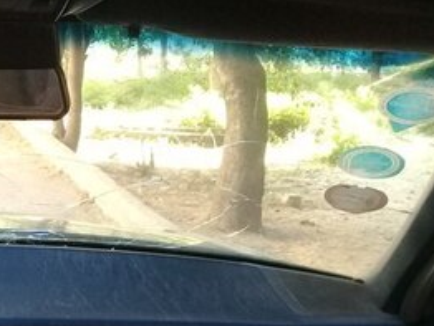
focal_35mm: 78
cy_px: 405
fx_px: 979
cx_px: -68
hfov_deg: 23.2
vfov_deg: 17.9
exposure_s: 1/33
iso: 100
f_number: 2.2
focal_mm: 3.3
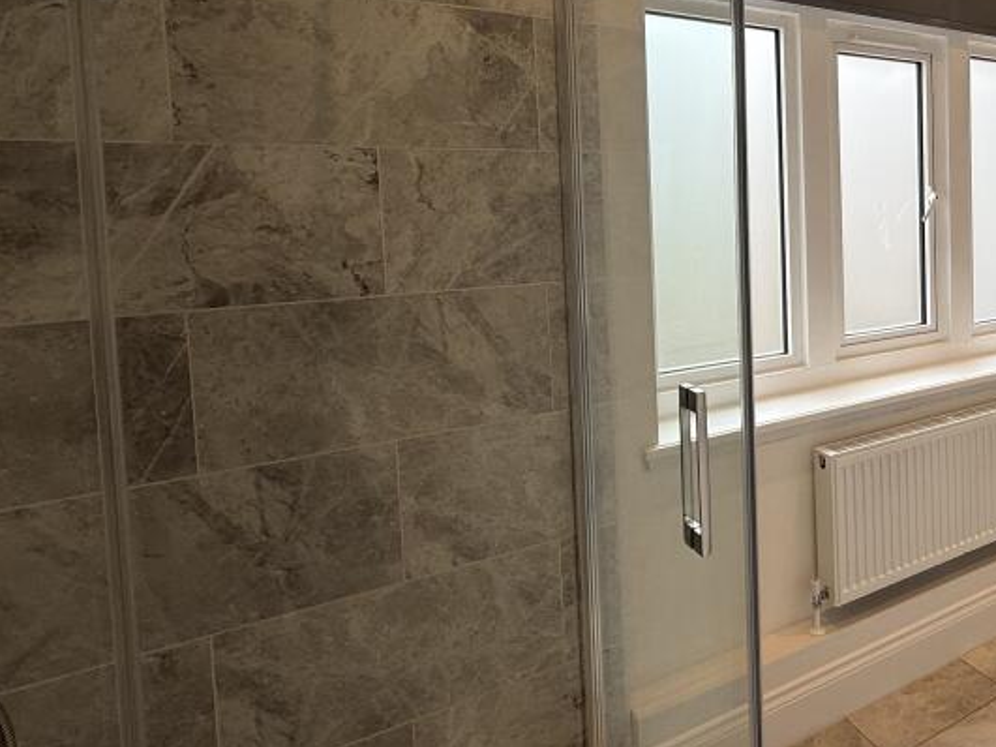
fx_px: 777
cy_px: 244
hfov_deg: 55.6
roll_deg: +1.4
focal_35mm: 27
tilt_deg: -3.8
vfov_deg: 50.3
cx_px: 915
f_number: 2.2
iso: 50
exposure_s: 1/177
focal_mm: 2.22
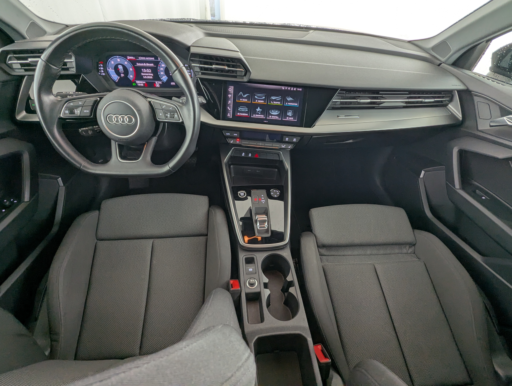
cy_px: 193
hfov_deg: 94.4
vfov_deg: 78.2
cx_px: 256
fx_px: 237
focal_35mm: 16
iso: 85
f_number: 2.2
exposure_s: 1/37.1
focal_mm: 2.35
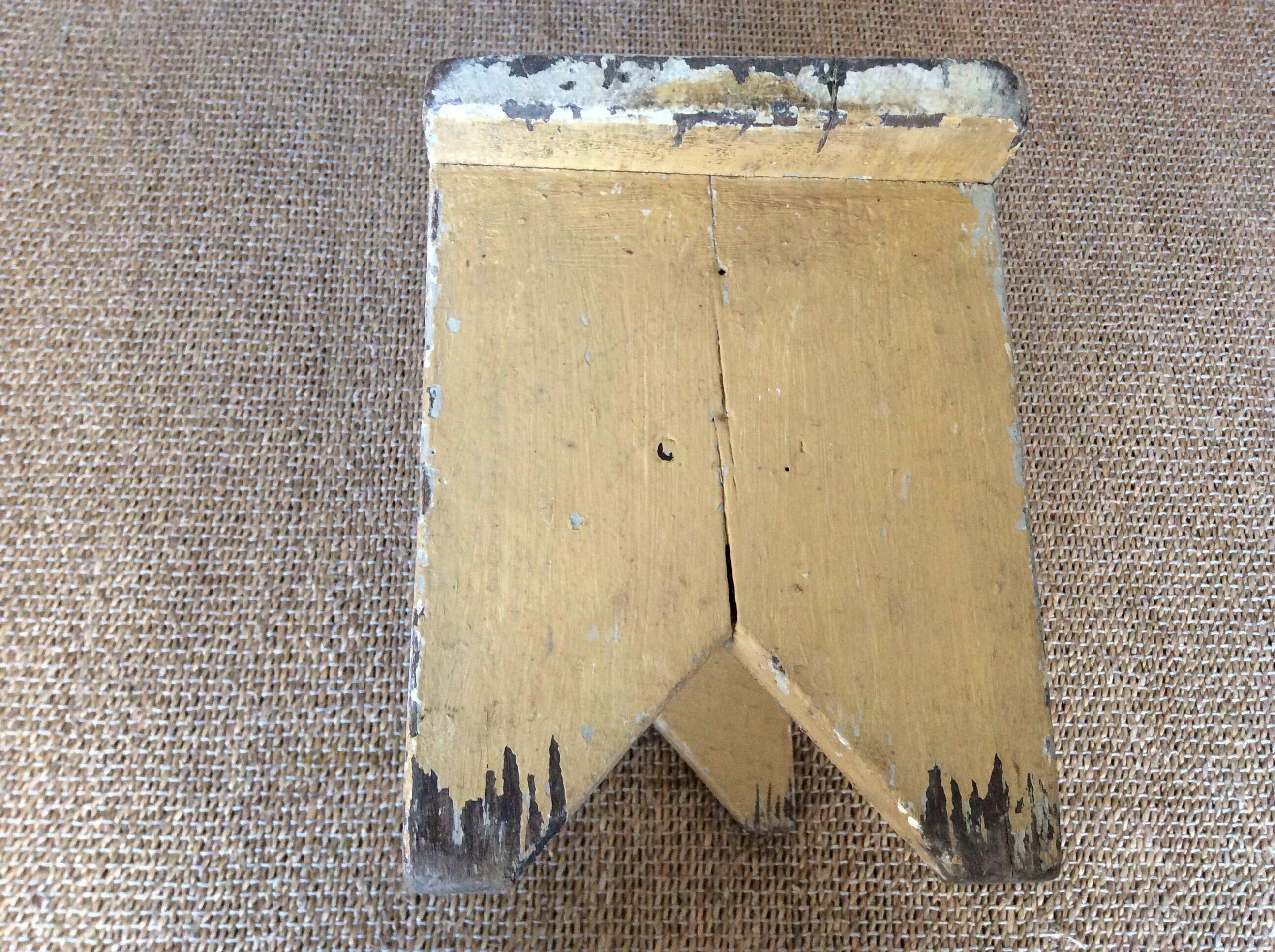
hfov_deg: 56.9
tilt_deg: -67.0
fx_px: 1177
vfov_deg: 44.1
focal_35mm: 32
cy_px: 476
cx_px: 638
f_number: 2.4
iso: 125
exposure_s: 1/25
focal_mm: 3.3
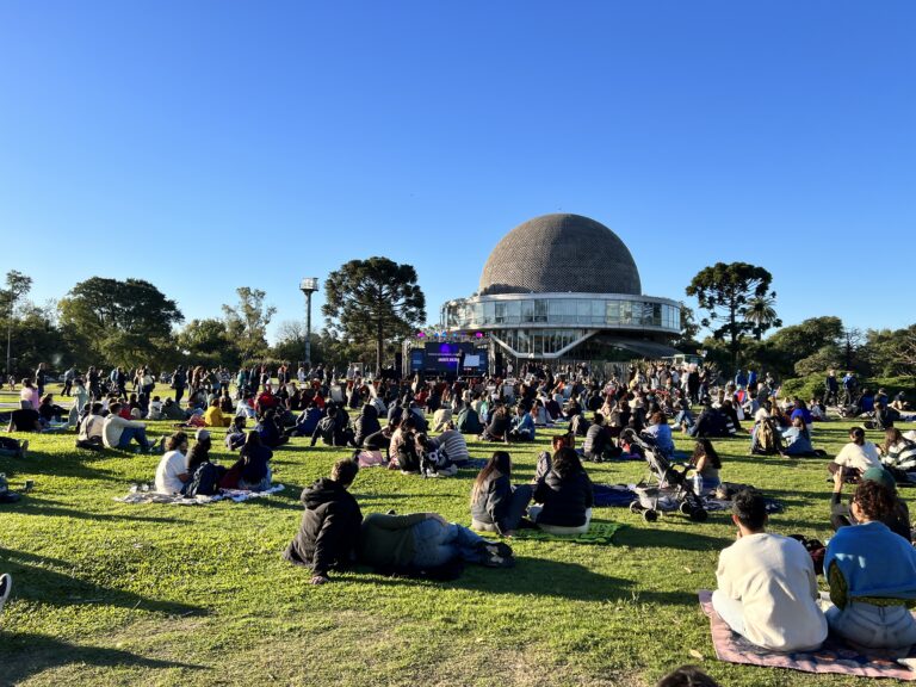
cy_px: 344
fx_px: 688
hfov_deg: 67.3
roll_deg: -0.4
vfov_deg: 53.1
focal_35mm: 26
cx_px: 458
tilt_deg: +3.2
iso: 50
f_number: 1.5
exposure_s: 1/2457
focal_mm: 5.7
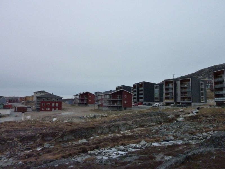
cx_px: 112
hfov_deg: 69.4
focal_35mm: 25
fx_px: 162
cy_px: 84
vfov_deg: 54.9
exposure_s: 1/250
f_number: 3.3
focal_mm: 4.1
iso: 500
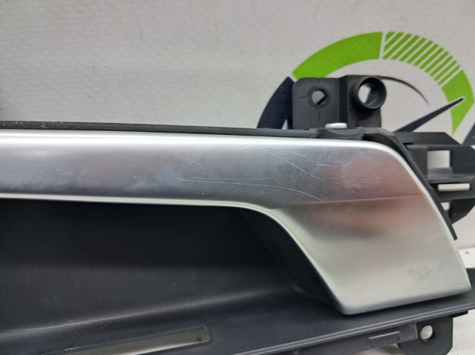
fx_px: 370
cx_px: 238
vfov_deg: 51.3
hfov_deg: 65.4
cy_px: 178
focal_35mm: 27
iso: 50
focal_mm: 4
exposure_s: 1/50
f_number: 1.8
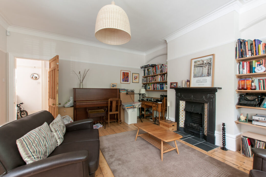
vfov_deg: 77.2
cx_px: 133
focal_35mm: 15
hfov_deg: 100.5
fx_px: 111
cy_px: 88
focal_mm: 10
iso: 200
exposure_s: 1/1.67
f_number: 6.3
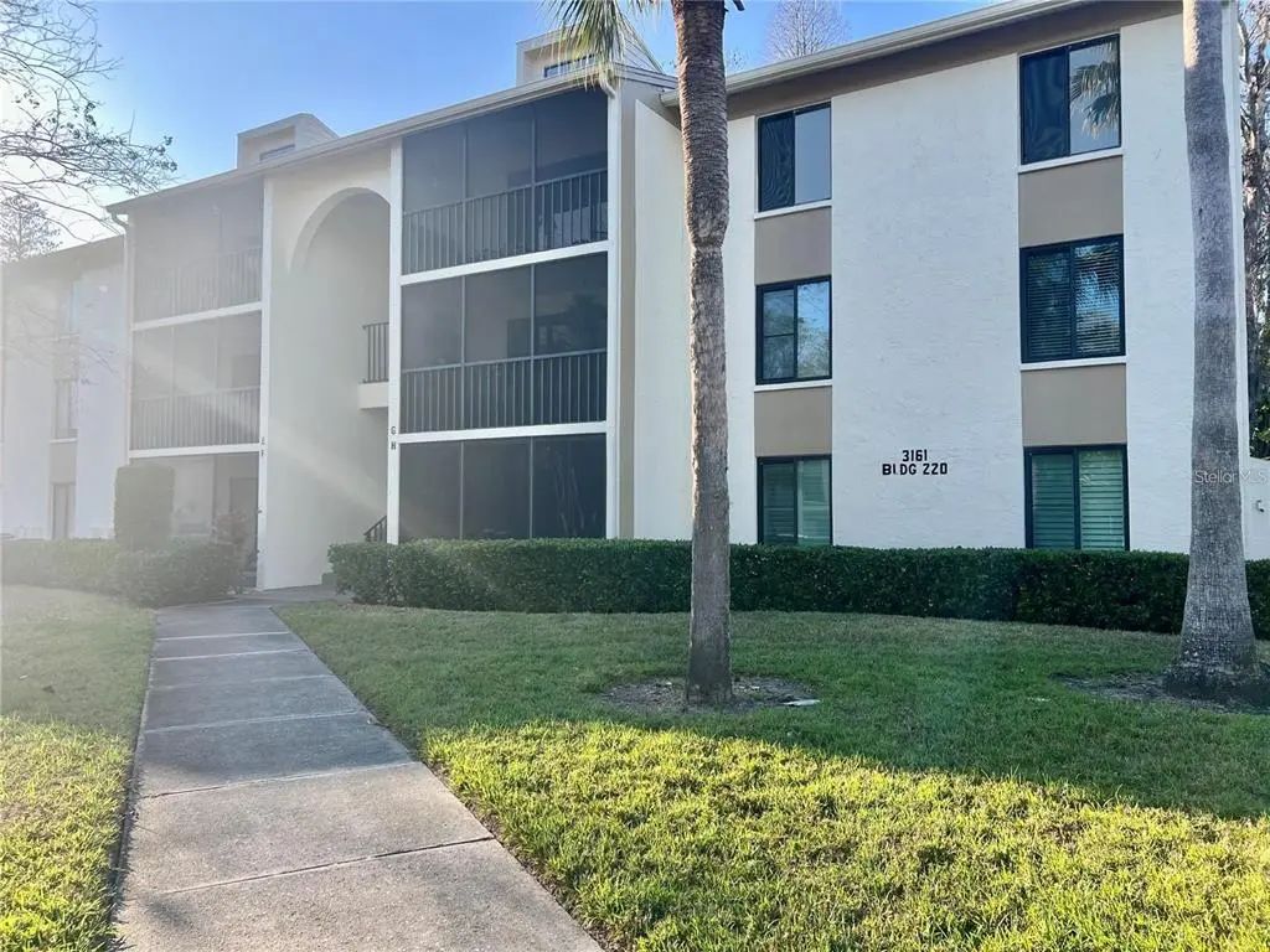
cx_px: 635
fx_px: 954
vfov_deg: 53.1
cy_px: 476
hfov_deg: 67.3
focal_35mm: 26
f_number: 1.5
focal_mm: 5.7
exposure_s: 1/827
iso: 50
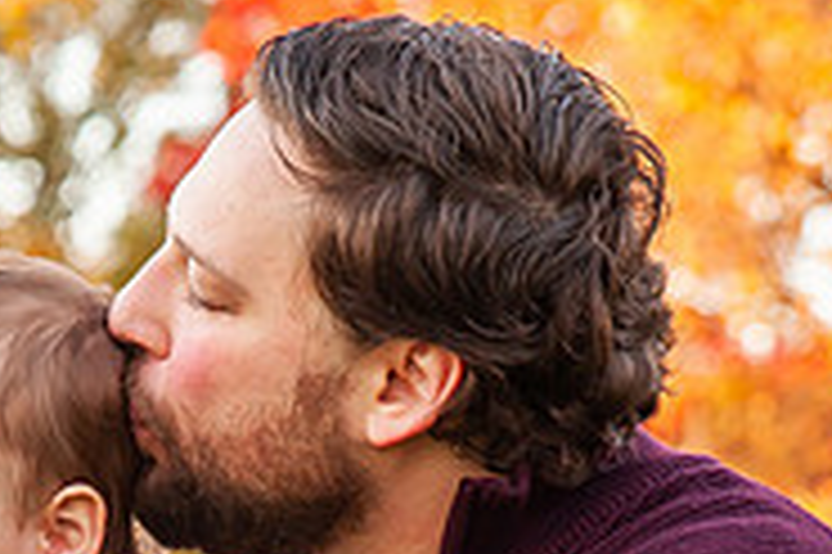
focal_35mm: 219
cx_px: 45
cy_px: 766
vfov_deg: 6.2
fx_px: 5057
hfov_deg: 9.4
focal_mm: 70
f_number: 4.5
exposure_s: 1/200
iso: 640
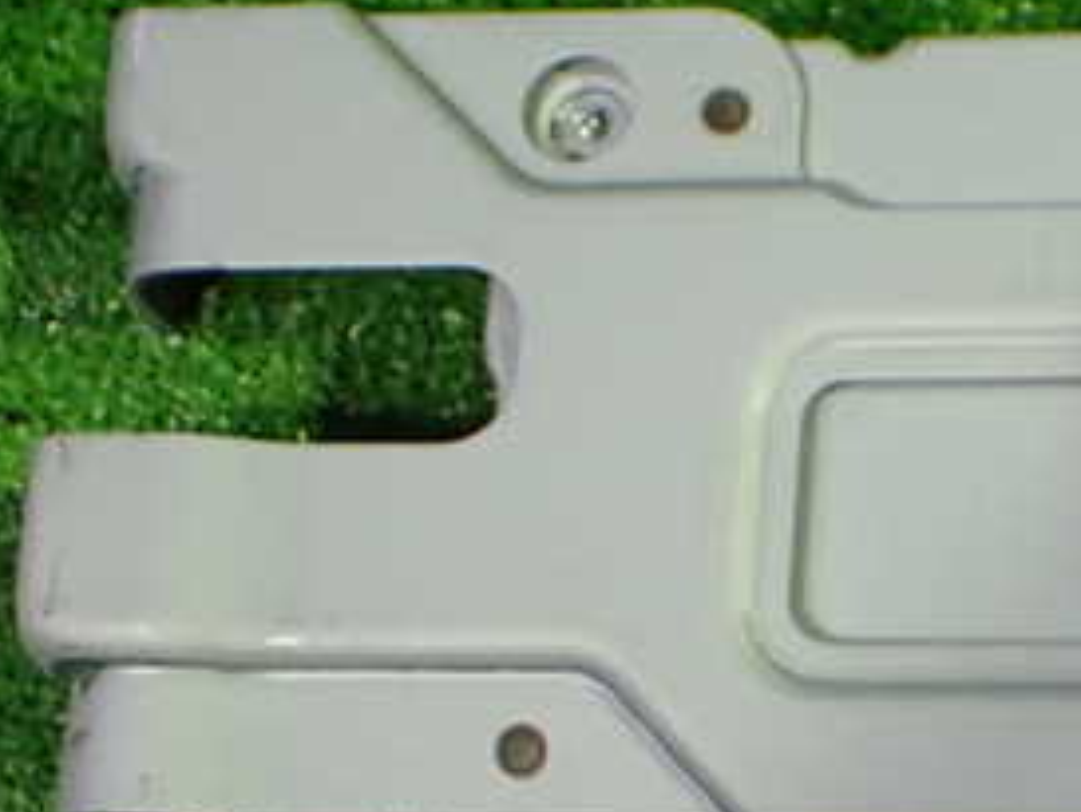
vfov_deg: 13.4
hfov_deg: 17.4
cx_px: 1105
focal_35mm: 110
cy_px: 582
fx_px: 3437
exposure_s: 1/50
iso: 1000
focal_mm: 9.01
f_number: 3.2
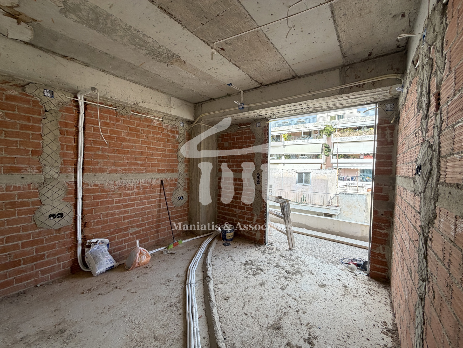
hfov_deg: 102.1
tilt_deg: -5.0
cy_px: 174
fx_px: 187
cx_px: 232
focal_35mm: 14
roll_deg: -1.5
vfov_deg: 85.7
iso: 50
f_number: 2.2
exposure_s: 1/172
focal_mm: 2.22
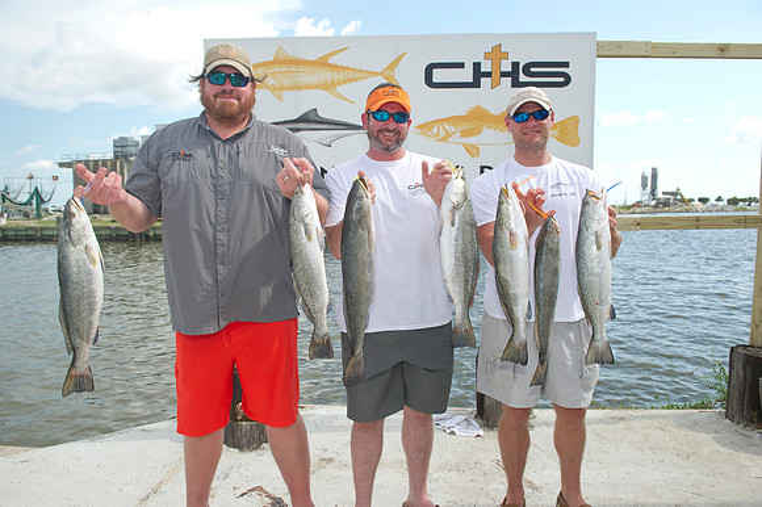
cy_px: 254
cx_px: 381
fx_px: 550
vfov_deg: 49.5
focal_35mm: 26
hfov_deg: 69.4
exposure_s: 1/250
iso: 125
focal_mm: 26
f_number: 7.1
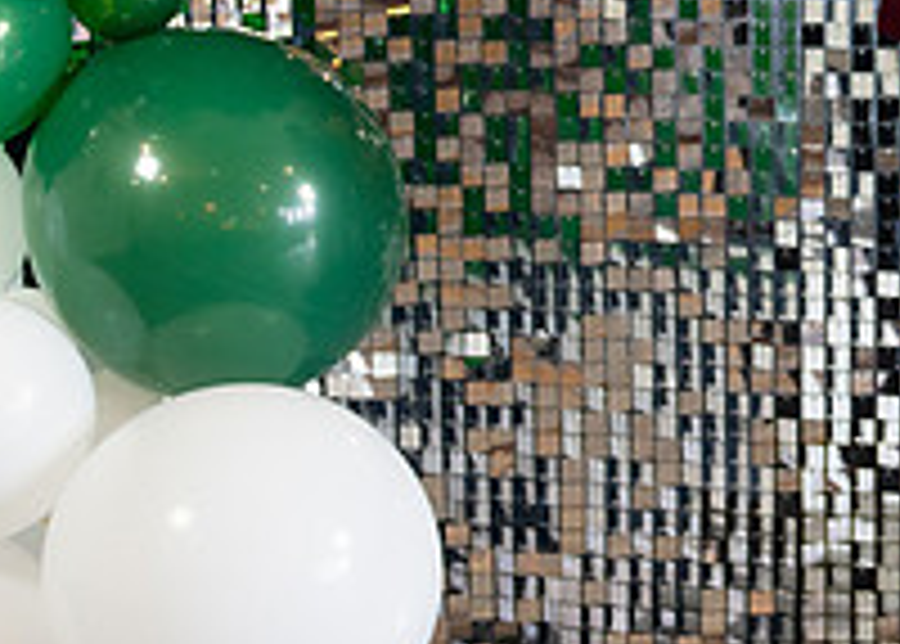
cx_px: 1219
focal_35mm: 167
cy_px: -79
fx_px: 4270
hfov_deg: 11.7
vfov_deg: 8.5
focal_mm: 50
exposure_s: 1/320
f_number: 1.2
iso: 800
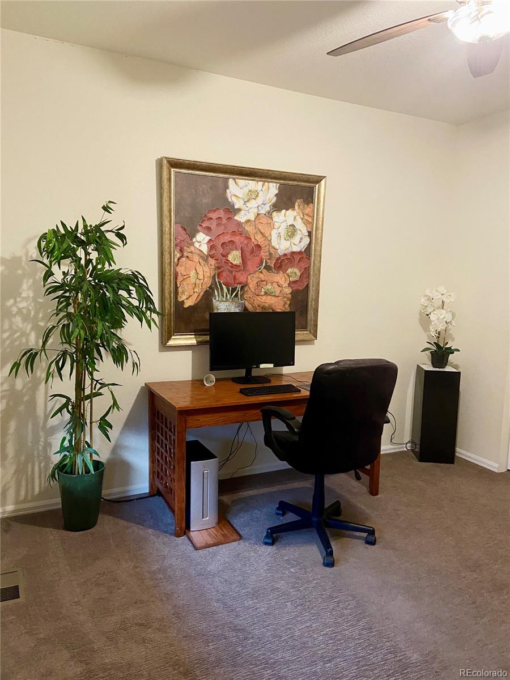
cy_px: 340
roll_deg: -1.3
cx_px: 255
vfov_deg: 67.3
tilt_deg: -6.4
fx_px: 511
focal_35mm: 26
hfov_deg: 53.1
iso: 320
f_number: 1.8
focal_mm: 4.25
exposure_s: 1/40
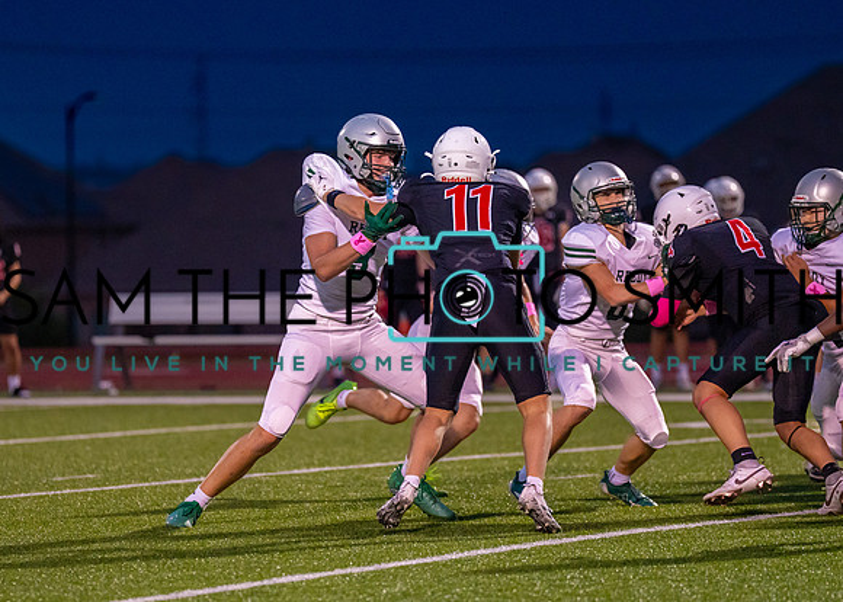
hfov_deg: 6.7
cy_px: 344
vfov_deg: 4.8
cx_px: 389
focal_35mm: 302
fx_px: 7232
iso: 3200
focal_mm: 200
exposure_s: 1/1250
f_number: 2.8
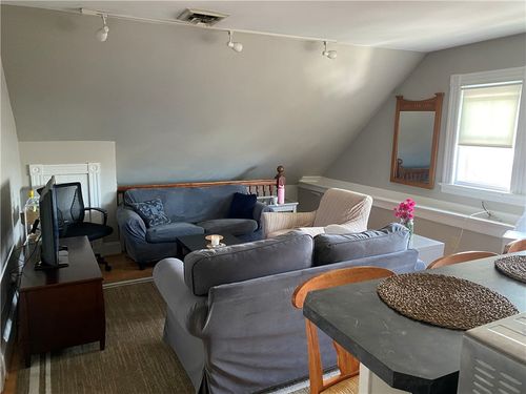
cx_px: 263
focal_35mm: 26
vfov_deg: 53.1
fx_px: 395
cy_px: 197
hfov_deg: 67.3
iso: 400
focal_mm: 4.25
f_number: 1.8
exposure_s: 1/40
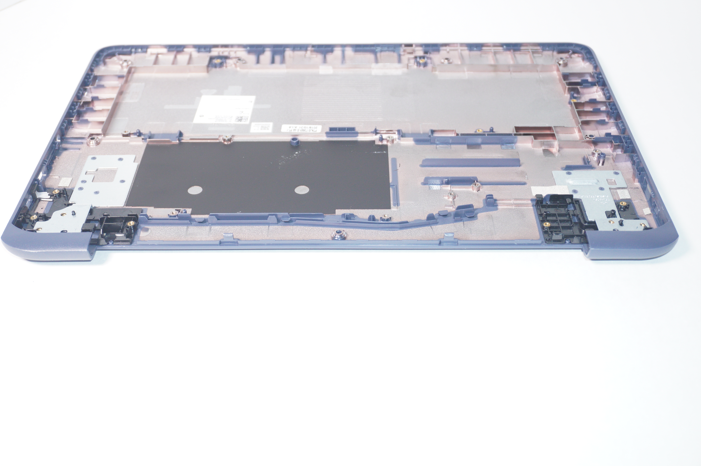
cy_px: 233
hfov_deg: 43.6
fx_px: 875
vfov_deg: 29.8
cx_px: 350
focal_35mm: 45
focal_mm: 30
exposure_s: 1/125
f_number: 5
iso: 640
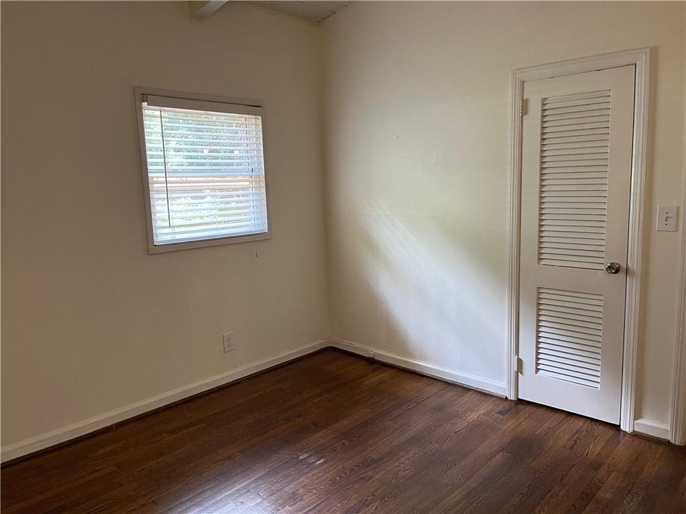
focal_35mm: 26
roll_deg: +1.9
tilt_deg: -7.8
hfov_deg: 67.3
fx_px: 515
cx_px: 343
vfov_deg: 53.1
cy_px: 257
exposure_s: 1/68
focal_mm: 5.1
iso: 125
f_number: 1.6
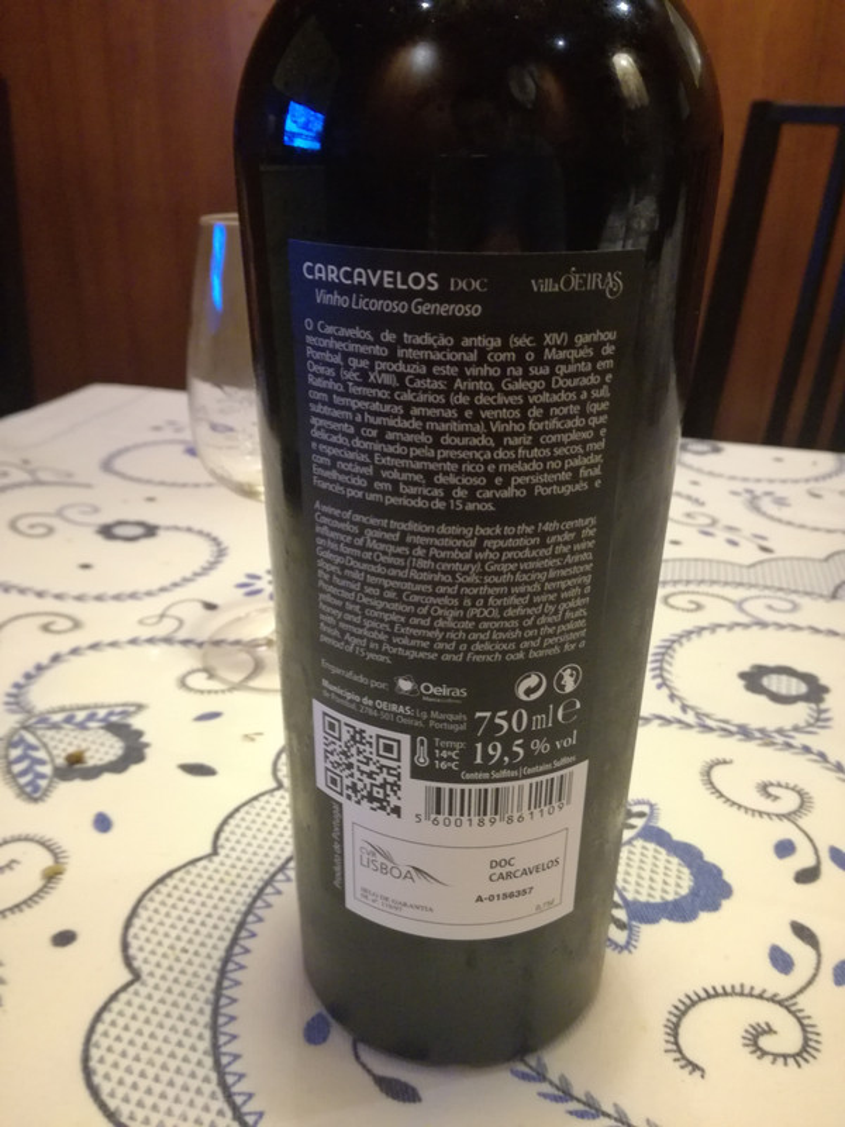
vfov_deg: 65.3
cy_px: 564
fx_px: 879
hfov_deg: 51.4
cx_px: 422
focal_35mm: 27
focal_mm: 3.79
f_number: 2
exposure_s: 1/20
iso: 500
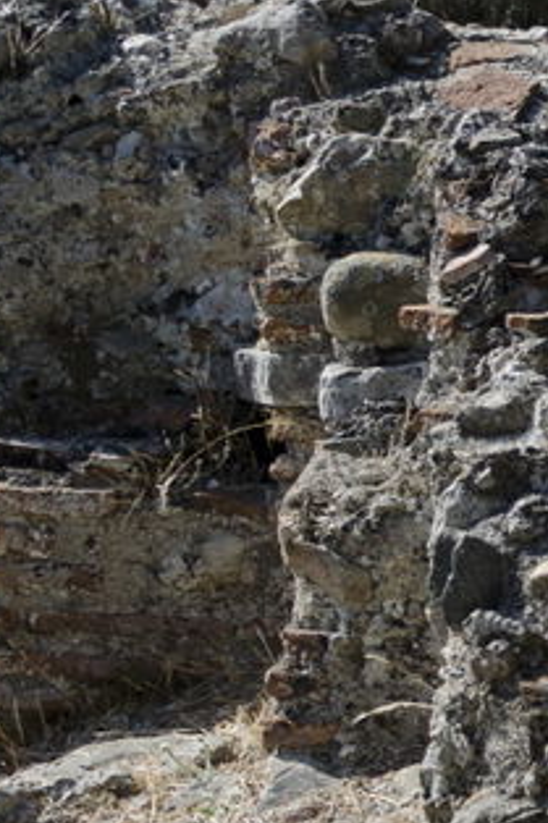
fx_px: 3771
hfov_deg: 7.3
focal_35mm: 165
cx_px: 1683
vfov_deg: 12.4
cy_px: 692
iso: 100
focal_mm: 18
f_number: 4
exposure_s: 1/800
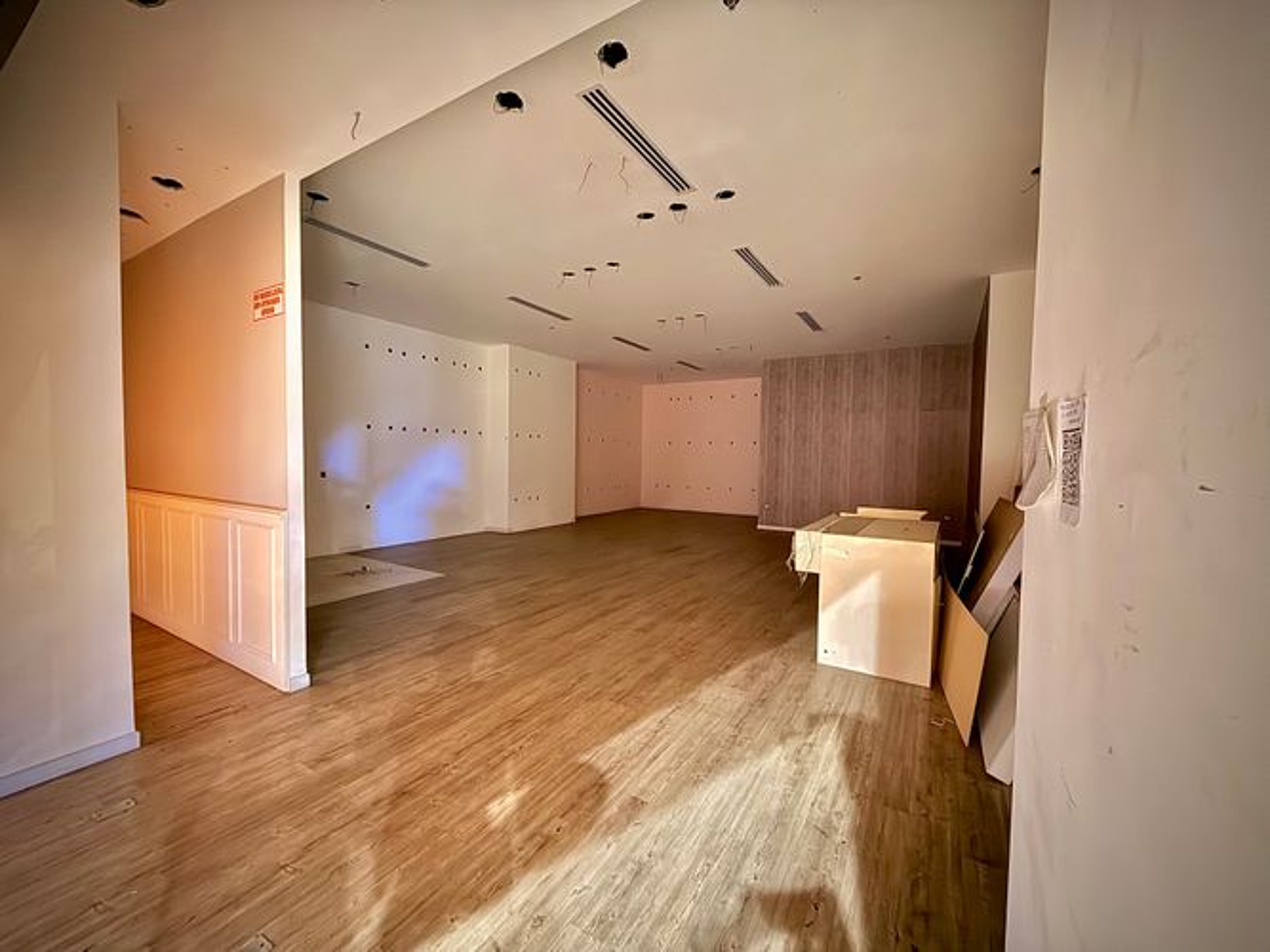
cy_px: 476
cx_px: 635
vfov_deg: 85.7
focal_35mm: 14
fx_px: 514
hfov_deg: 102.1
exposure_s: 1/9
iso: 1600
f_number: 2.2
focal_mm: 2.22
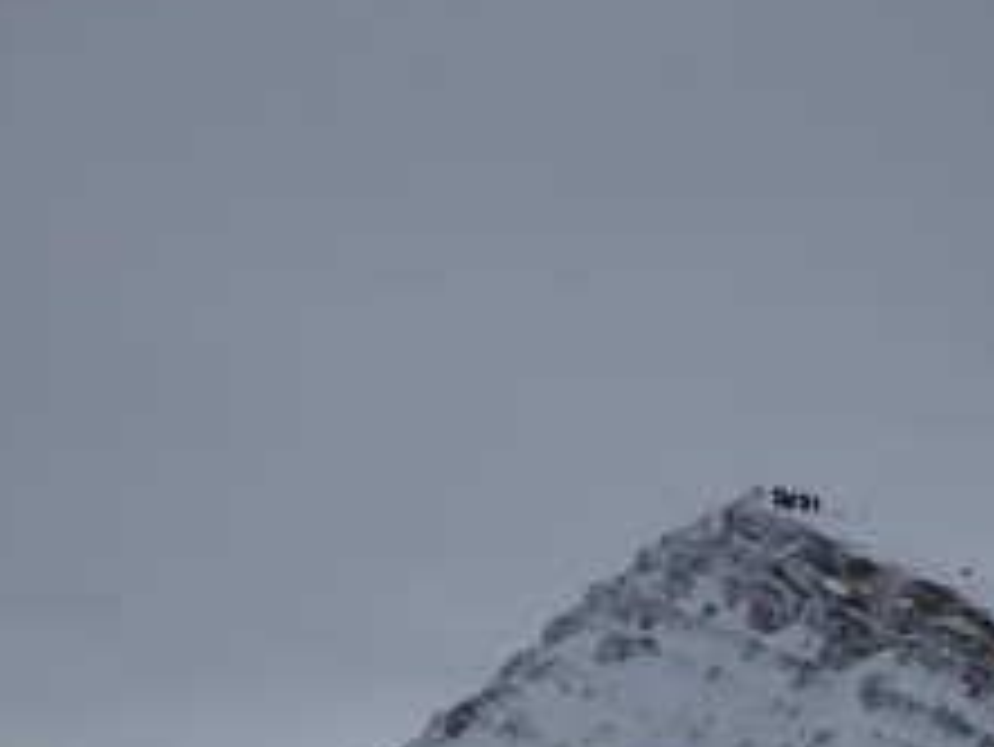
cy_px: 554
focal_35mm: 296
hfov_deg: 6.7
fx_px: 8504
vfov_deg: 5.0
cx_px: 715
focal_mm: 32.6
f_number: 5.4
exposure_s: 1/500
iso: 100
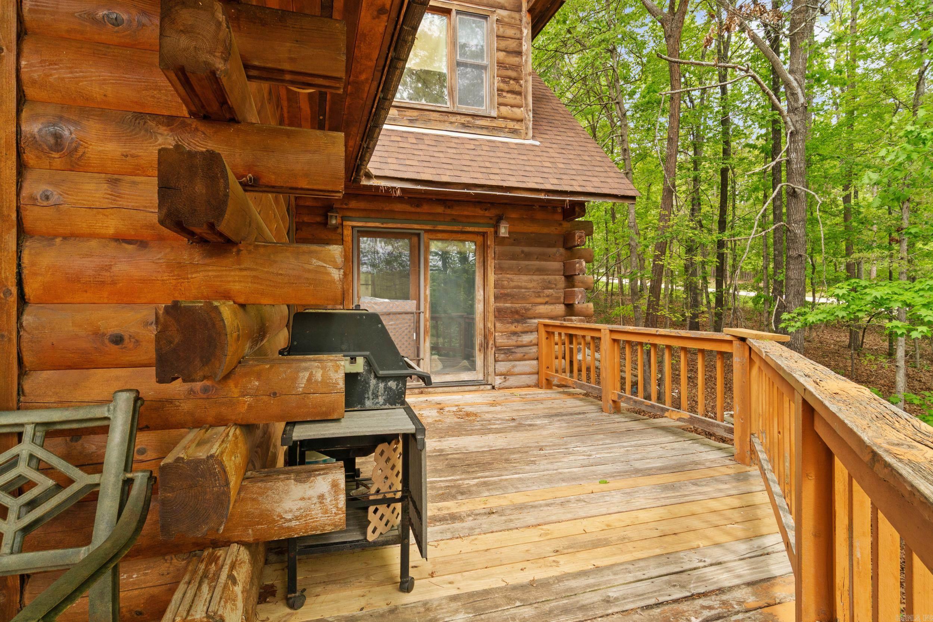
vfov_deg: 67.4
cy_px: 311
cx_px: 466
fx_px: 466
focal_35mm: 18
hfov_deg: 90.0
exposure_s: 1/13
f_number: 9
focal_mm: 12
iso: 250
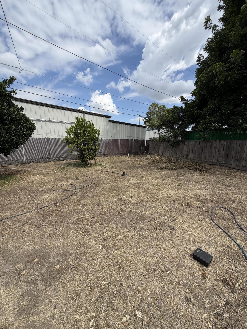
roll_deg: +0.1
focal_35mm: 14
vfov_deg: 102.1
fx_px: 133
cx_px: 124
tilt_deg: -7.9
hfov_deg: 85.7
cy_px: 164
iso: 20
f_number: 2.2
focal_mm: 2.22
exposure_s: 1/1033
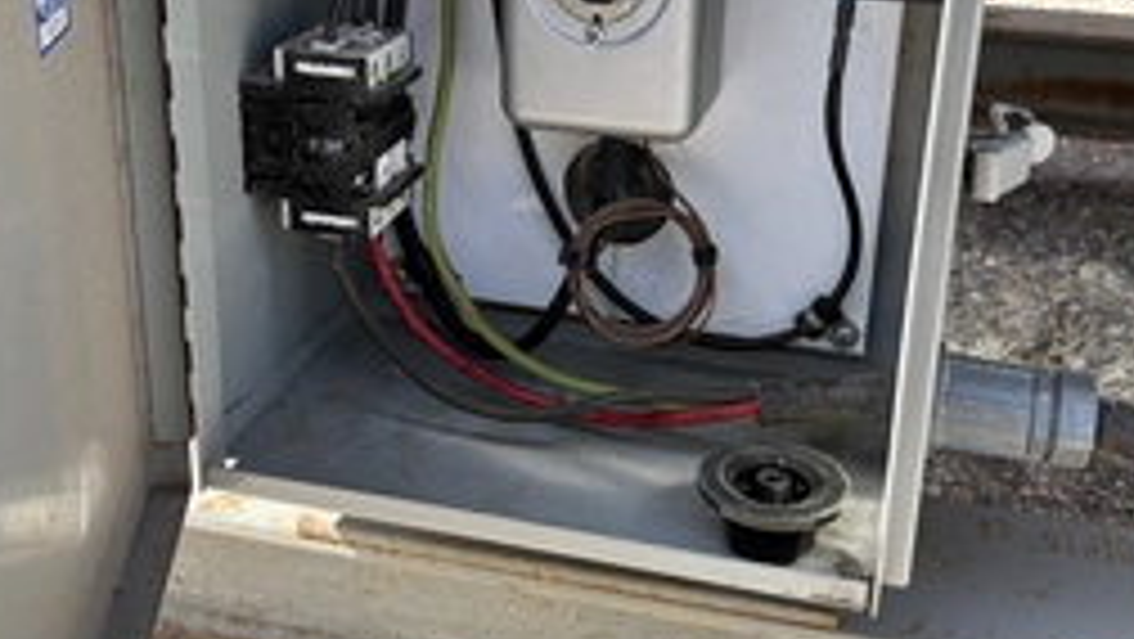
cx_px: 572
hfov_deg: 45.5
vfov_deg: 26.4
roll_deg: -4.0
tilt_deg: -21.0
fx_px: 1354
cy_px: 198
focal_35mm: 45
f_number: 1.6
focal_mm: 5.96
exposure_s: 1/559
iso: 50
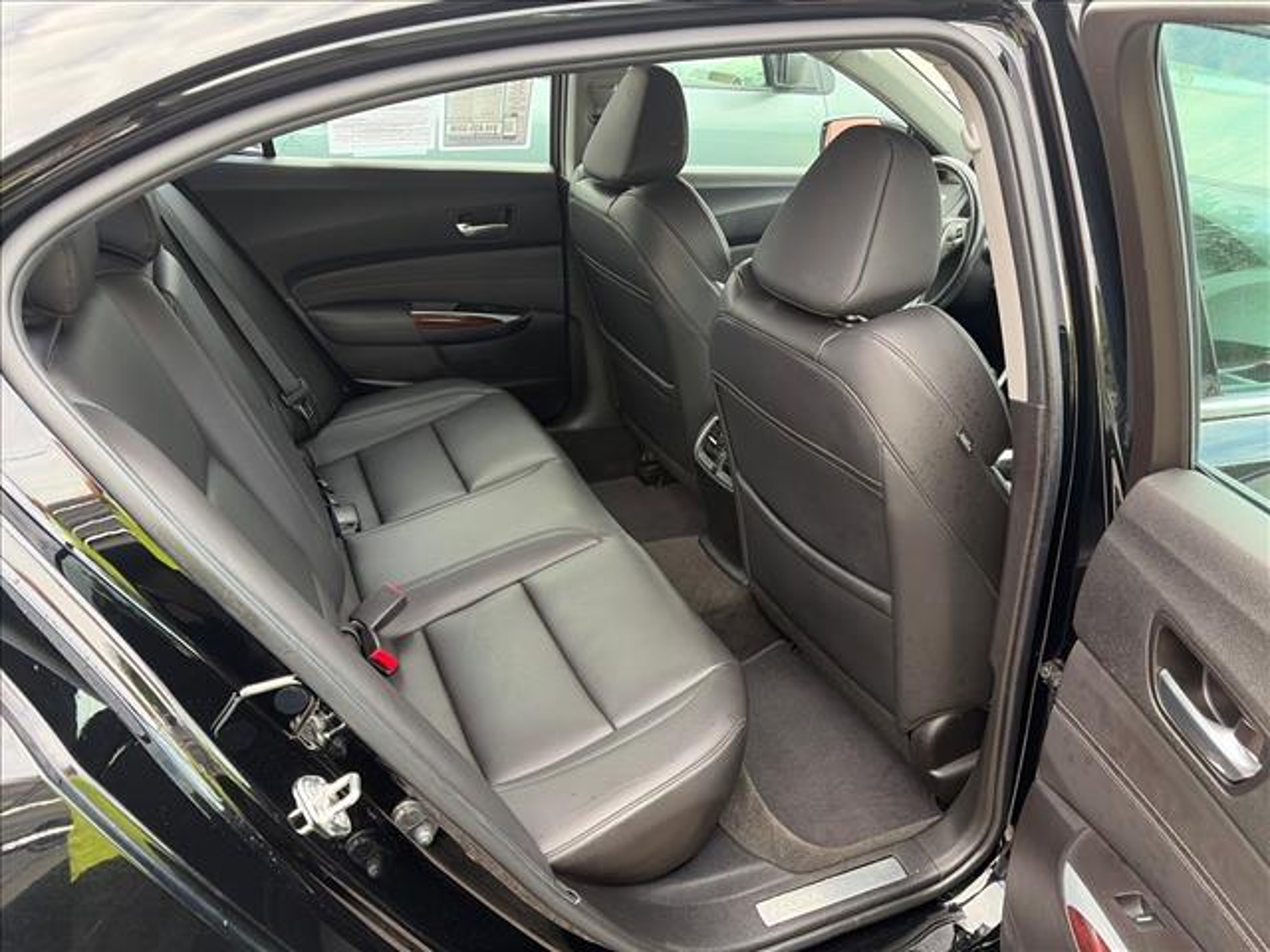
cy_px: 476
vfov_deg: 53.1
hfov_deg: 67.3
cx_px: 635
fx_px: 954
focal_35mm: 26
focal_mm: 5.96
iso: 100
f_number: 1.6
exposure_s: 1/122
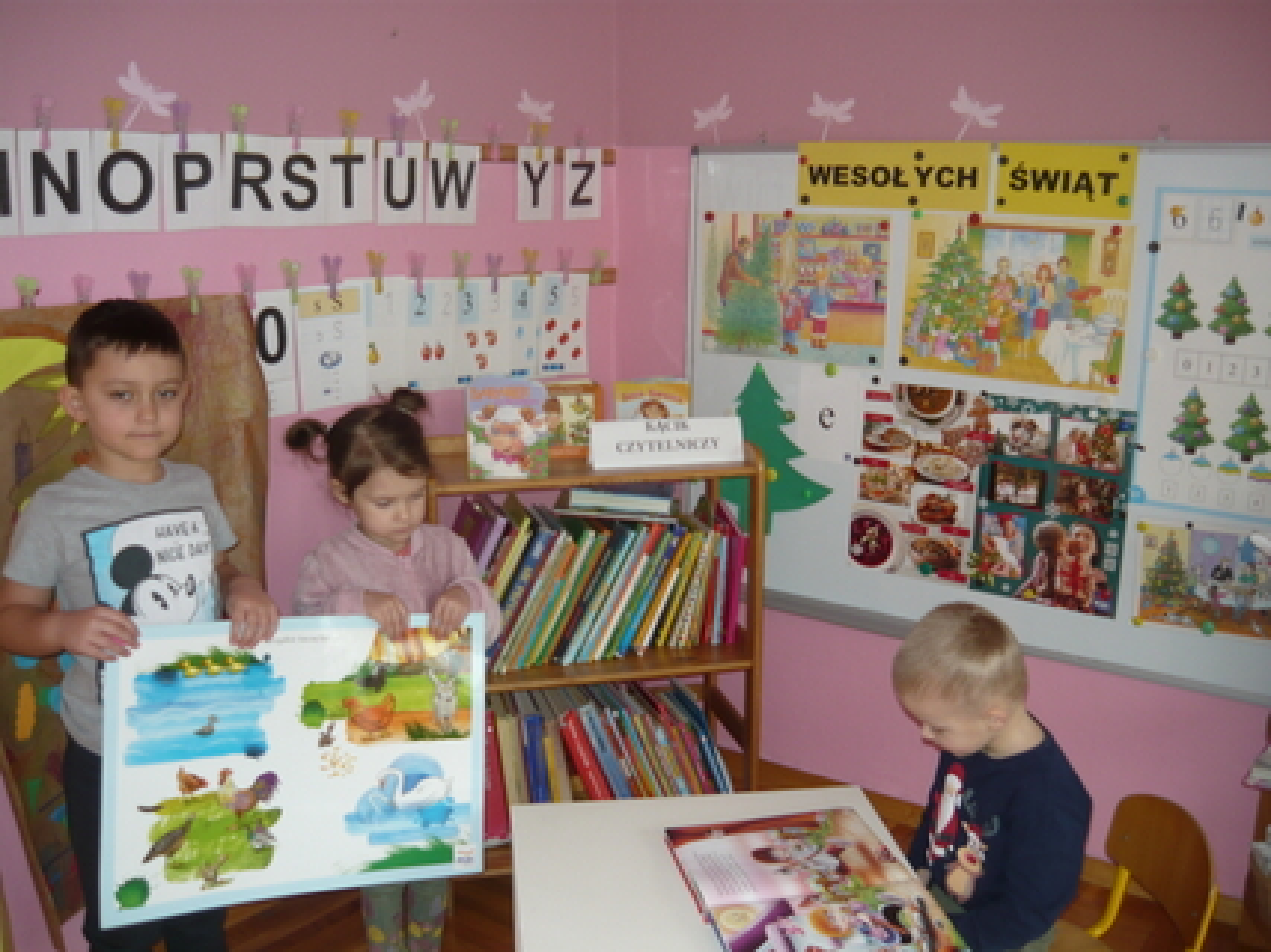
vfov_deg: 42.9
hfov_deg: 55.4
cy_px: 476
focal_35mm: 33
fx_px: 1211
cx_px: 636
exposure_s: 1/30
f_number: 2.8
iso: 100
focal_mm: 5.5
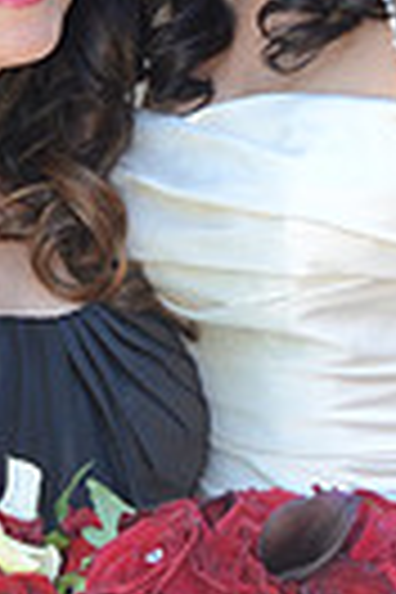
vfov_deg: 7.8
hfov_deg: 5.2
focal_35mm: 263
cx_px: 162
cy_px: 292
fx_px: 4339
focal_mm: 40
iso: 500
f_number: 6.3
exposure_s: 1/100
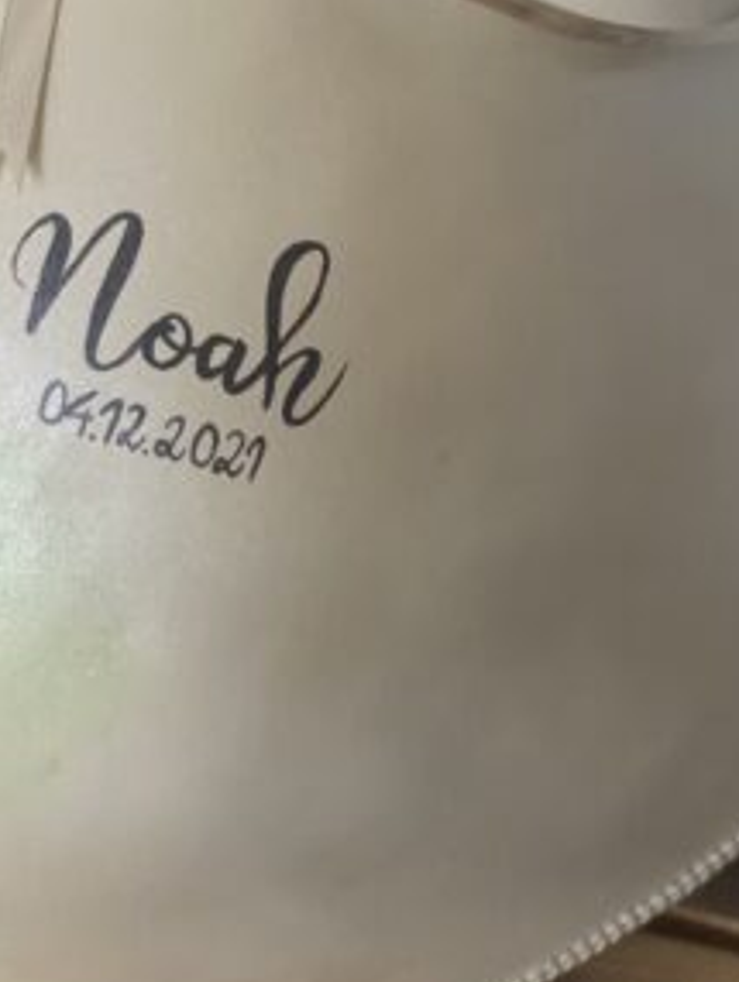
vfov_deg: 17.9
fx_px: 3098
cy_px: 196
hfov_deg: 13.6
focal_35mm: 109
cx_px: 213
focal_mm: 6
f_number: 2
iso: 250
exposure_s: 1/122
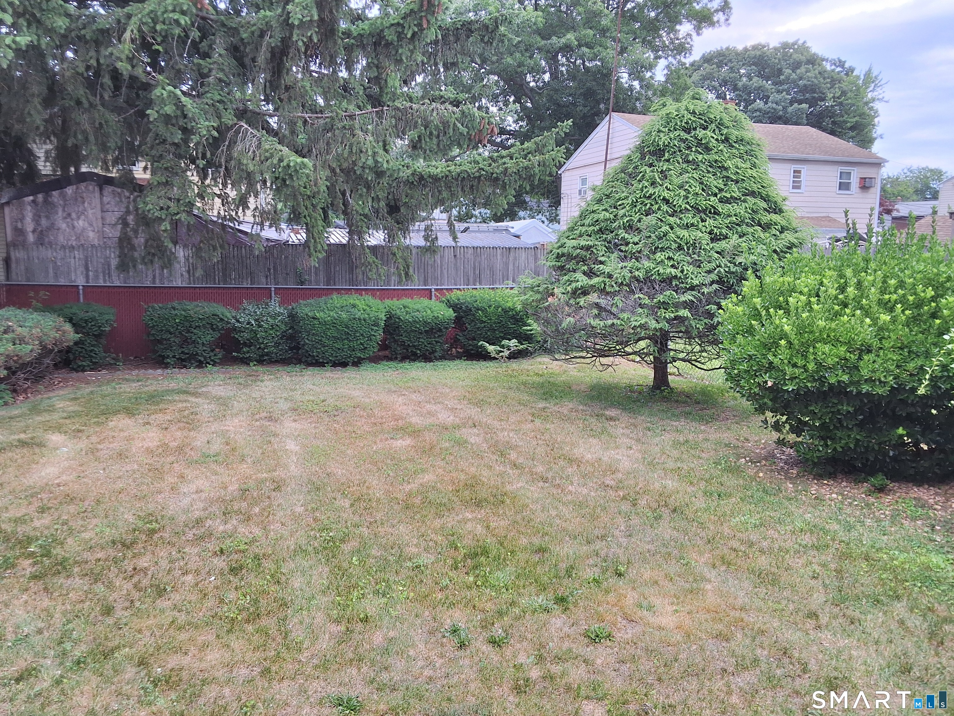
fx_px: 772
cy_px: 358
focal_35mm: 28
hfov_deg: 63.4
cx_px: 477
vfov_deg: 49.7
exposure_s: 1/120
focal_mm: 2.91
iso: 32
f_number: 1.9
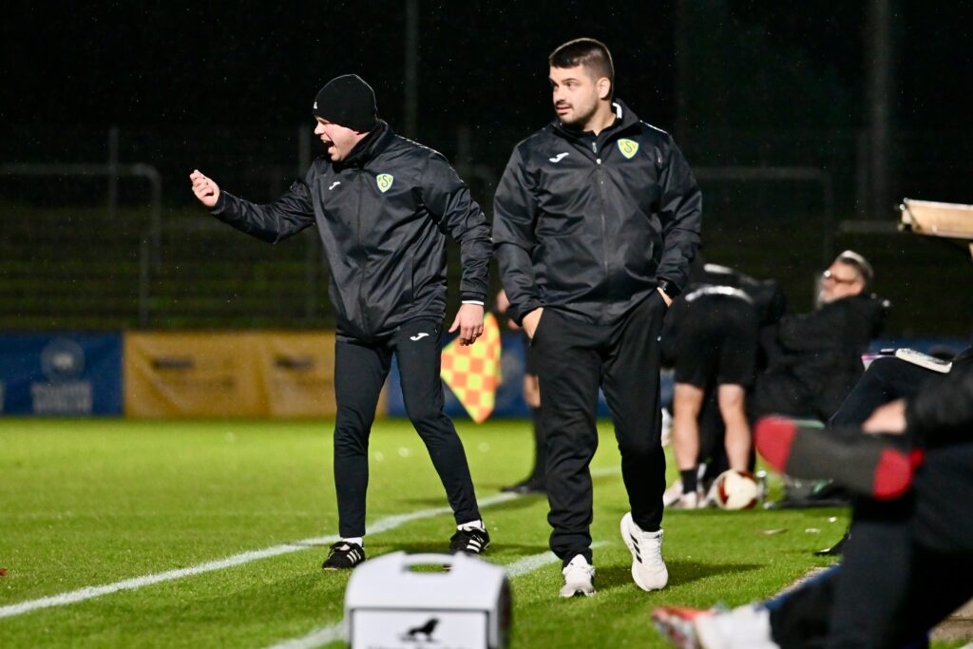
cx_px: 486
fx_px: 5406
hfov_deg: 10.3
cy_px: 324
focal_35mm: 200
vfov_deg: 6.9
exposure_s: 1/1600
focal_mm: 200
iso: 3200
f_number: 2.8
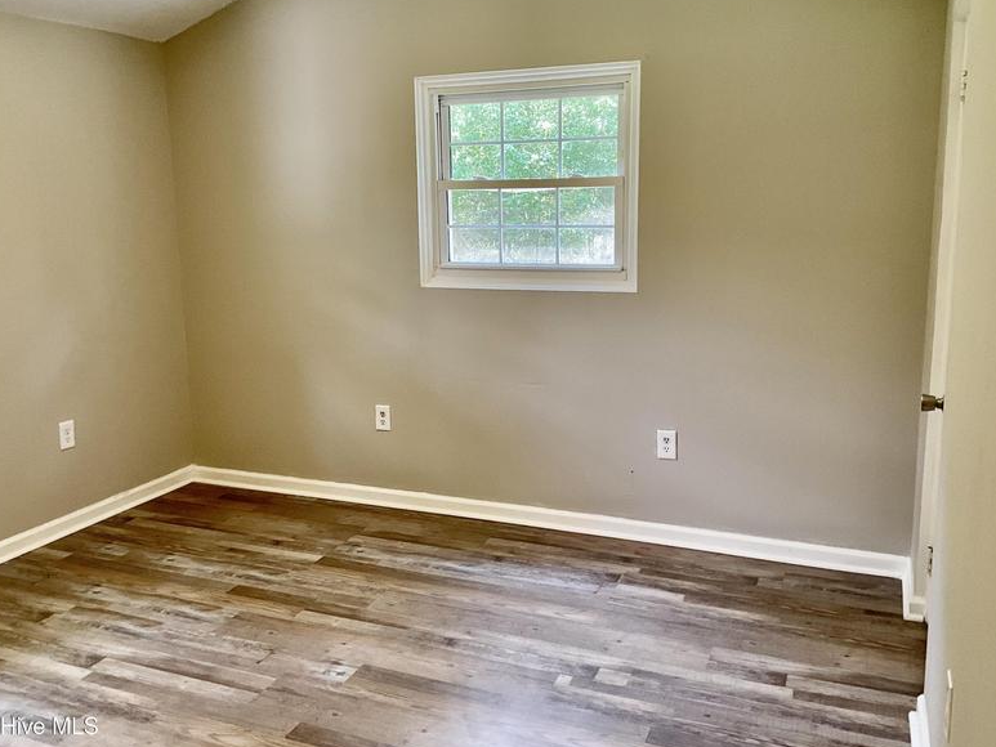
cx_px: 472
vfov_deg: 44.2
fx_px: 921
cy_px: 352
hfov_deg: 56.8
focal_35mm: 32
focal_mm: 3
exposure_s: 1/60
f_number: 1.8
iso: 64
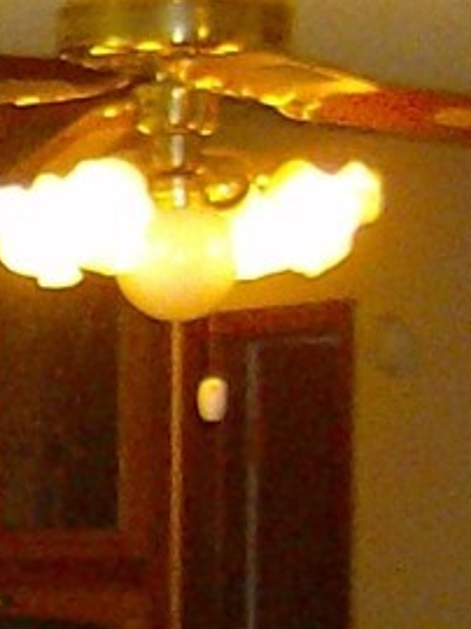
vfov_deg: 7.7
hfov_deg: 5.6
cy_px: 743
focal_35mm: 256
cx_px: -599
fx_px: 4652
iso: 200
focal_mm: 6
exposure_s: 1/60
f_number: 2.8
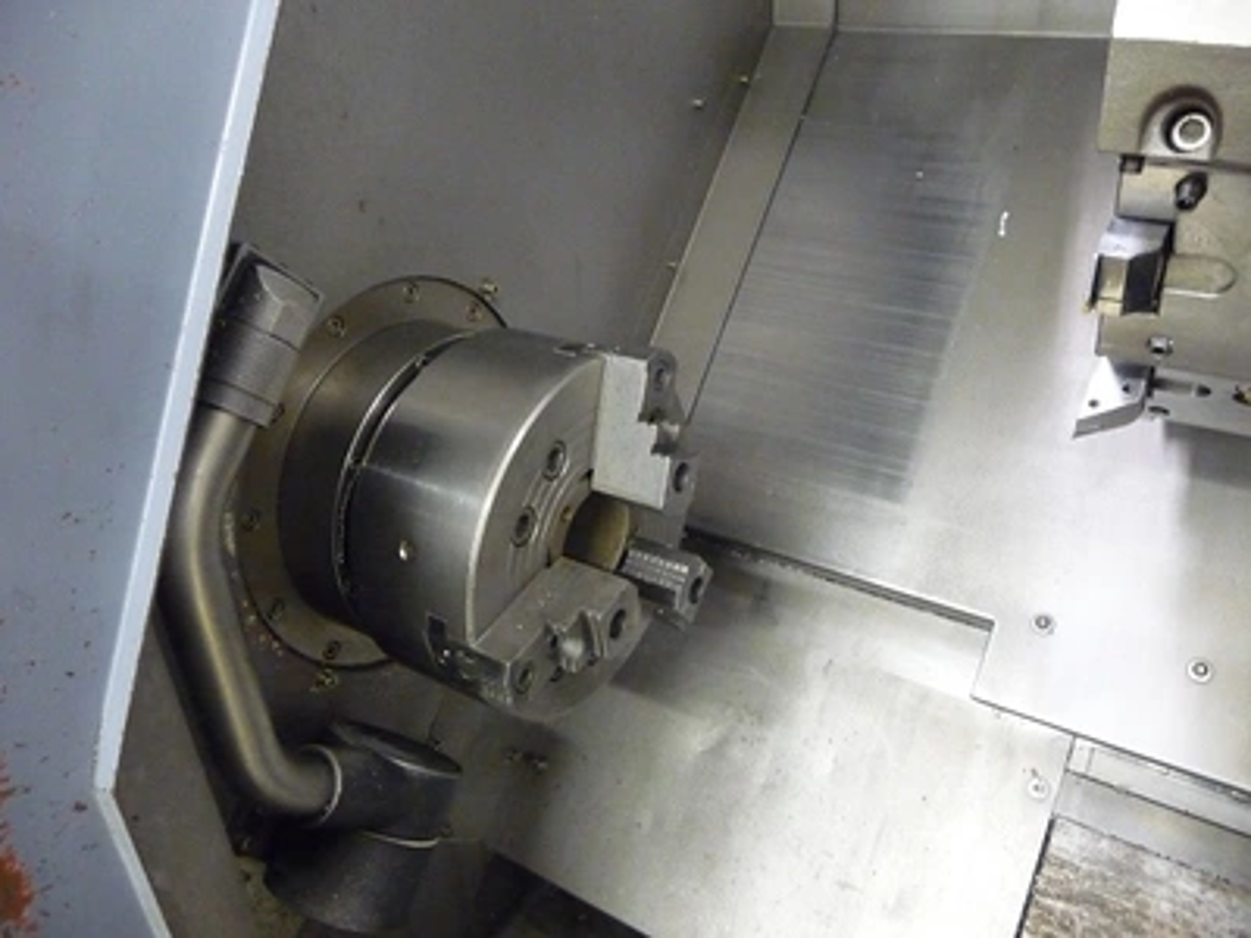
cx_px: 626
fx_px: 1012
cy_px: 469
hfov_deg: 63.4
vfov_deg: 49.7
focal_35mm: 28
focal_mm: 4.7
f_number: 3.3
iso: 800
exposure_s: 1/15
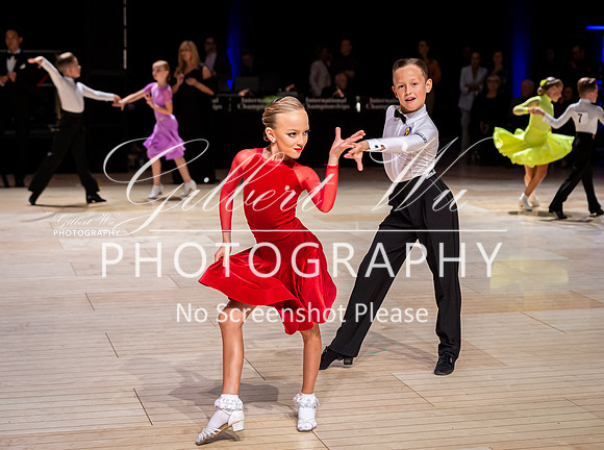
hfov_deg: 27.4
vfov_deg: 20.6
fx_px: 1239
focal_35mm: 71
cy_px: 228
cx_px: 320
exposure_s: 1/400
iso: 2200
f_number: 3.5
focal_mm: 65
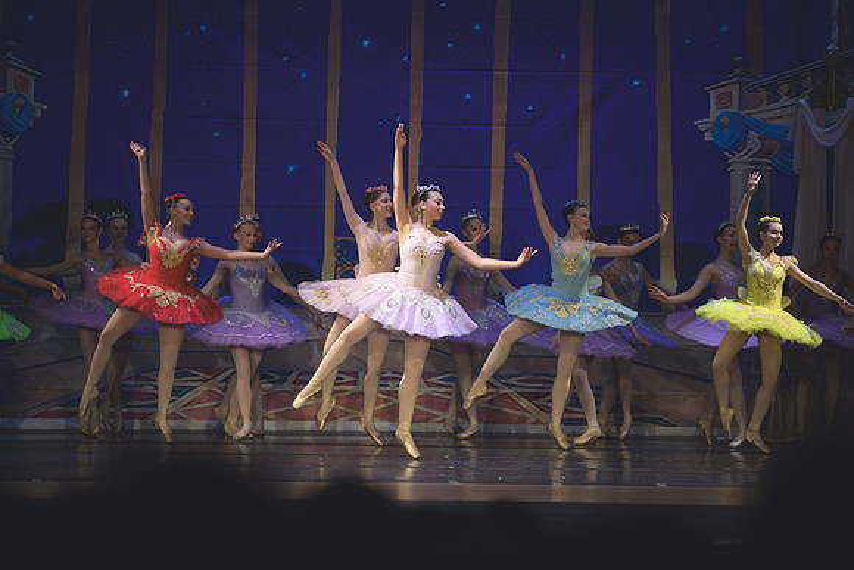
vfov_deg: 7.4
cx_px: 427
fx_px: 4389
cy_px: 285
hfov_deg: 11.1
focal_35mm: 185
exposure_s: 1/320
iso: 250
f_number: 2.8
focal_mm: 185
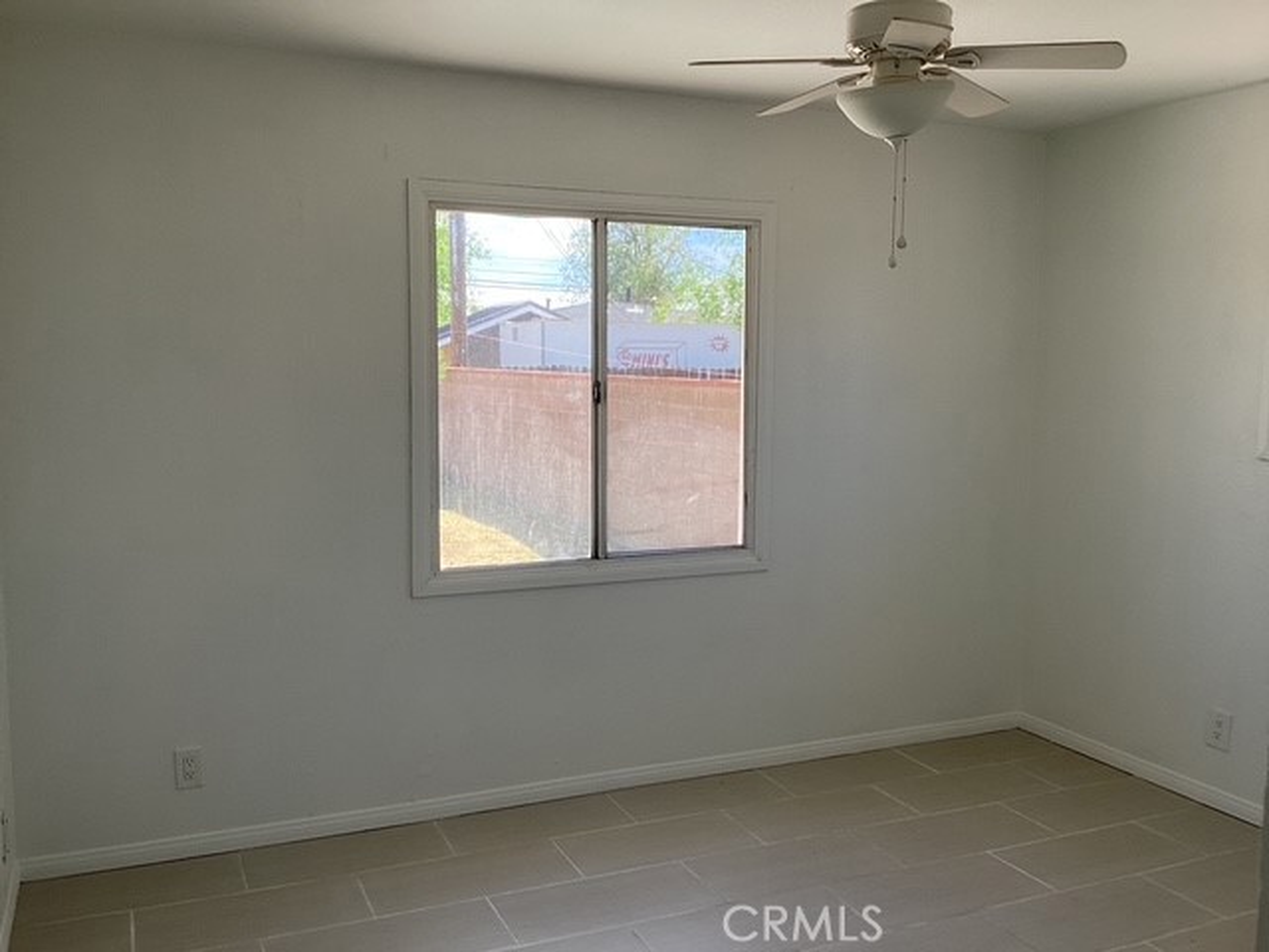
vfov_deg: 45.4
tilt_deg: -5.9
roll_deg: -0.9
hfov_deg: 58.4
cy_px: 476
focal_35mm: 31
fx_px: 1136
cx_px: 634
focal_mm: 3.3
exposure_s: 1/155
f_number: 2.4
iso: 25
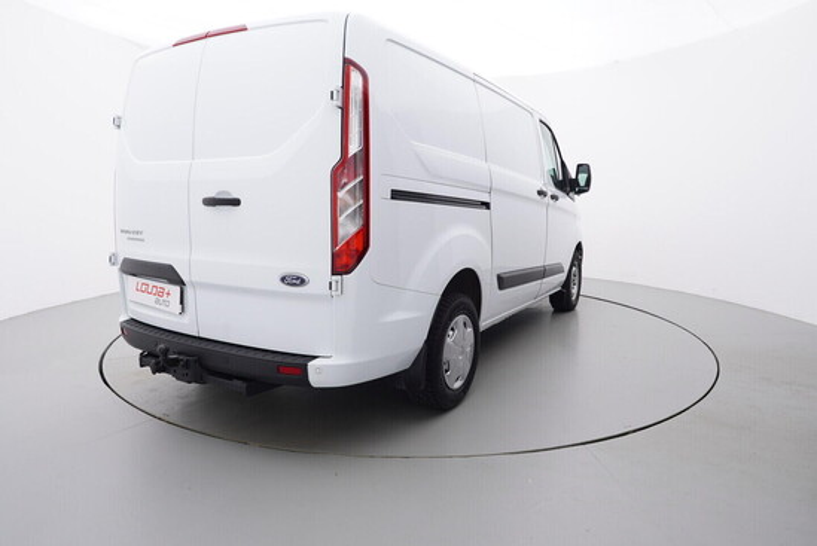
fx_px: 511
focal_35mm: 22
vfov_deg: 56.2
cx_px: 408
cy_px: 273
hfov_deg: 77.3
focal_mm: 15
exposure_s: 1/80
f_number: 5
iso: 200
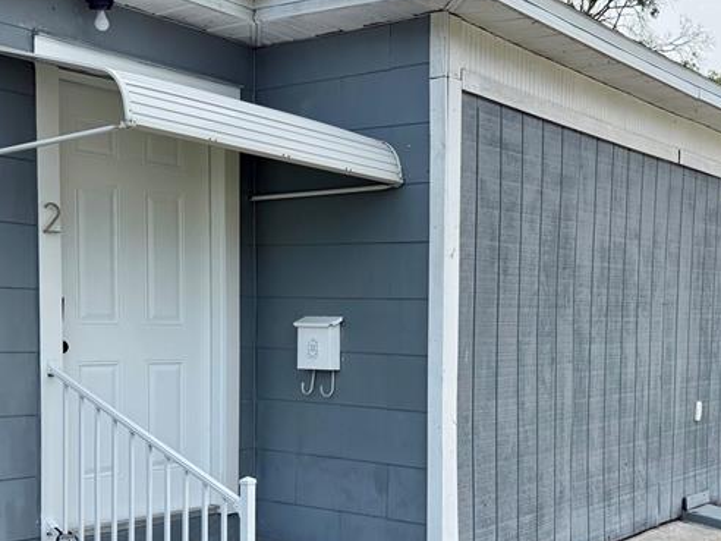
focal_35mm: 50
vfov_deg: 28.8
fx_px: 1041
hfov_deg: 37.8
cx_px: 481
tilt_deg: -2.8
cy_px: 389
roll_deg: -1.0
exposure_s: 1/3425
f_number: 1.78
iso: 100
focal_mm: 6.76
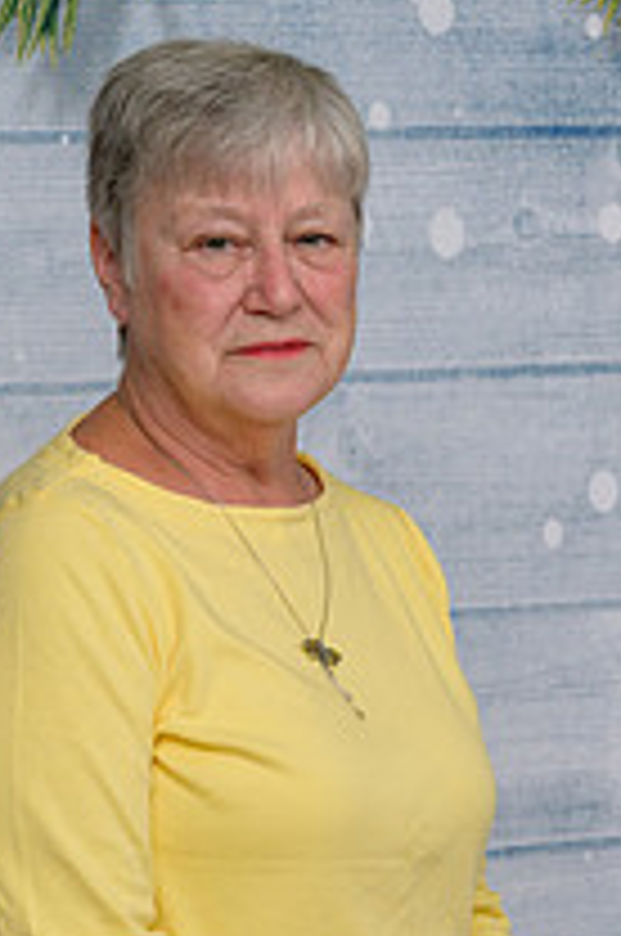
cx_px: 288
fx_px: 2700
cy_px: 459
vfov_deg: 19.7
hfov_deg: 13.1
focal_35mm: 104
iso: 400
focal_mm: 48
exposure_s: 1/125
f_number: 10
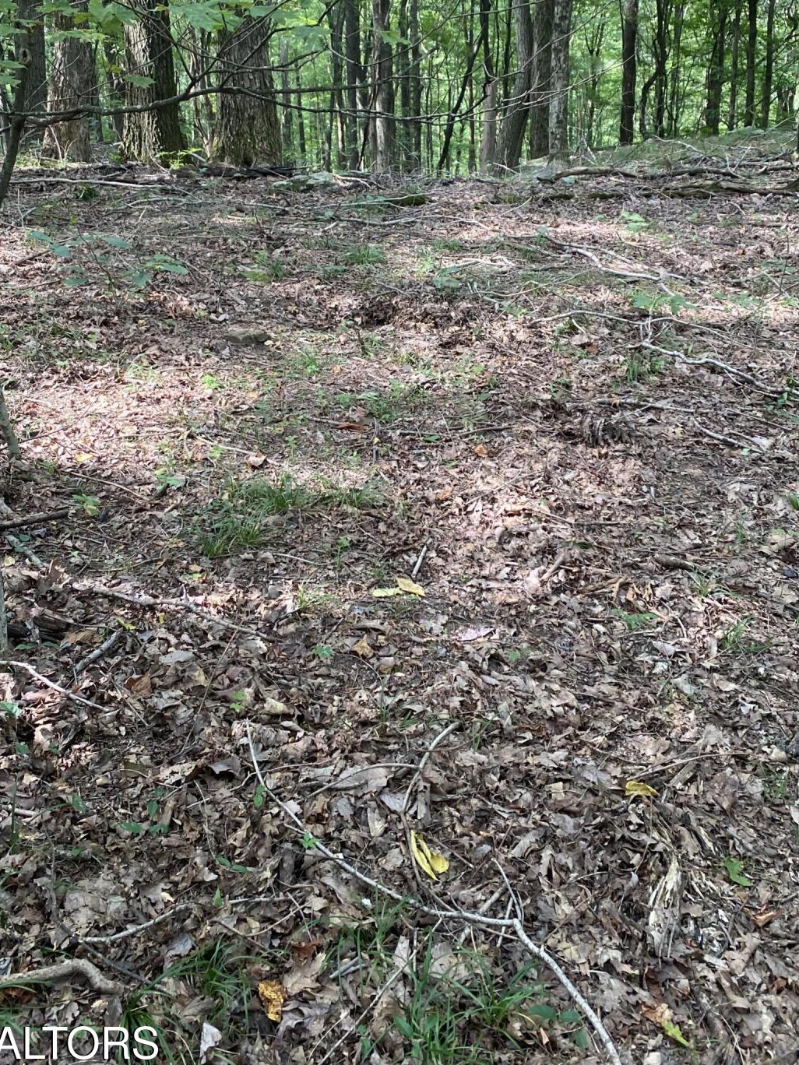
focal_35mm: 38
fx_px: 1169
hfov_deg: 37.7
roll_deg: +4.2
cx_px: 414
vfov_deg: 48.0
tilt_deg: -17.9
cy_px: 336
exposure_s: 1/108
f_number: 1.8
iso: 125
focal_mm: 4.25
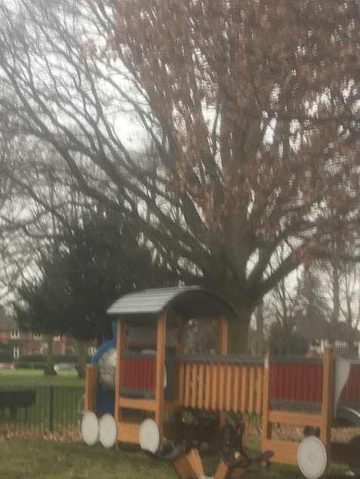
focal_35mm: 73
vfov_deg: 25.8
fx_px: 1012
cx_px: 235
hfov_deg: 20.1
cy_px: 429
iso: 25
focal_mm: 4.15
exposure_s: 1/50
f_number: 2.2
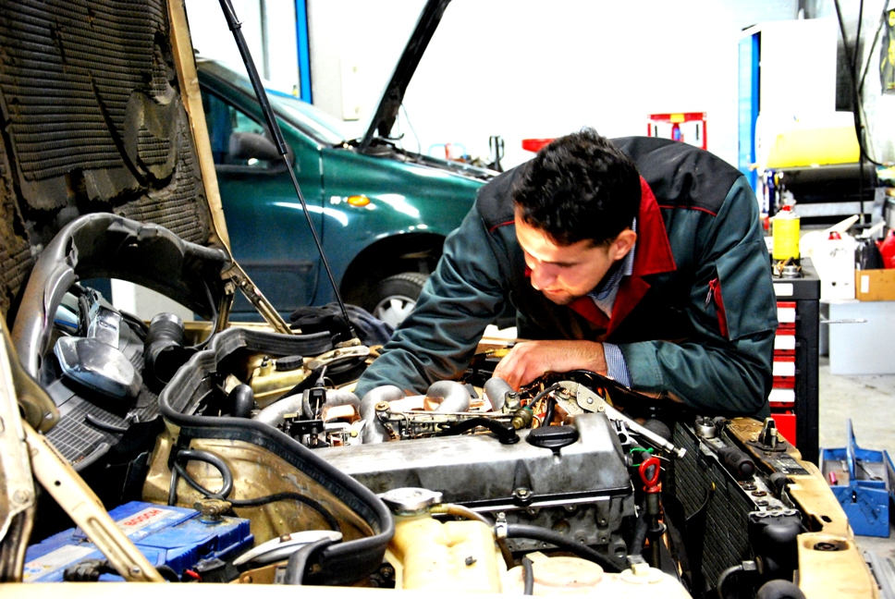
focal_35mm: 52
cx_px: 448
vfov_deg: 25.8
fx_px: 1307
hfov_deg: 37.8
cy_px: 300
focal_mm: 35
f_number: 4.5
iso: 1600
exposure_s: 1/10
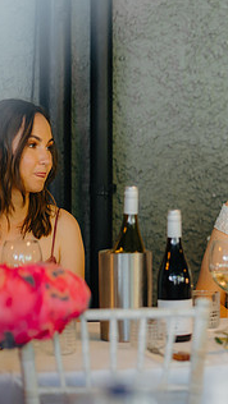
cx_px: 314
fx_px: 1836
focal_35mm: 171
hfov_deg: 7.0
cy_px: 191
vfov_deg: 12.6
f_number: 1.8
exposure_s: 1/200
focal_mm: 85
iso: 800
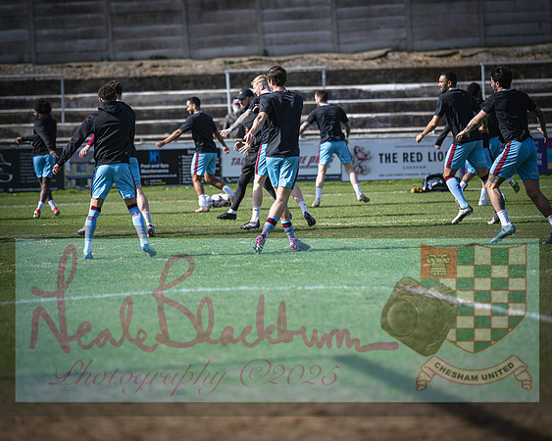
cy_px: 220
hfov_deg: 12.7
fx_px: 2483
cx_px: 258
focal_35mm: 152
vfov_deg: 10.2
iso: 32
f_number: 2.1
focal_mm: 135
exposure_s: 1/1250
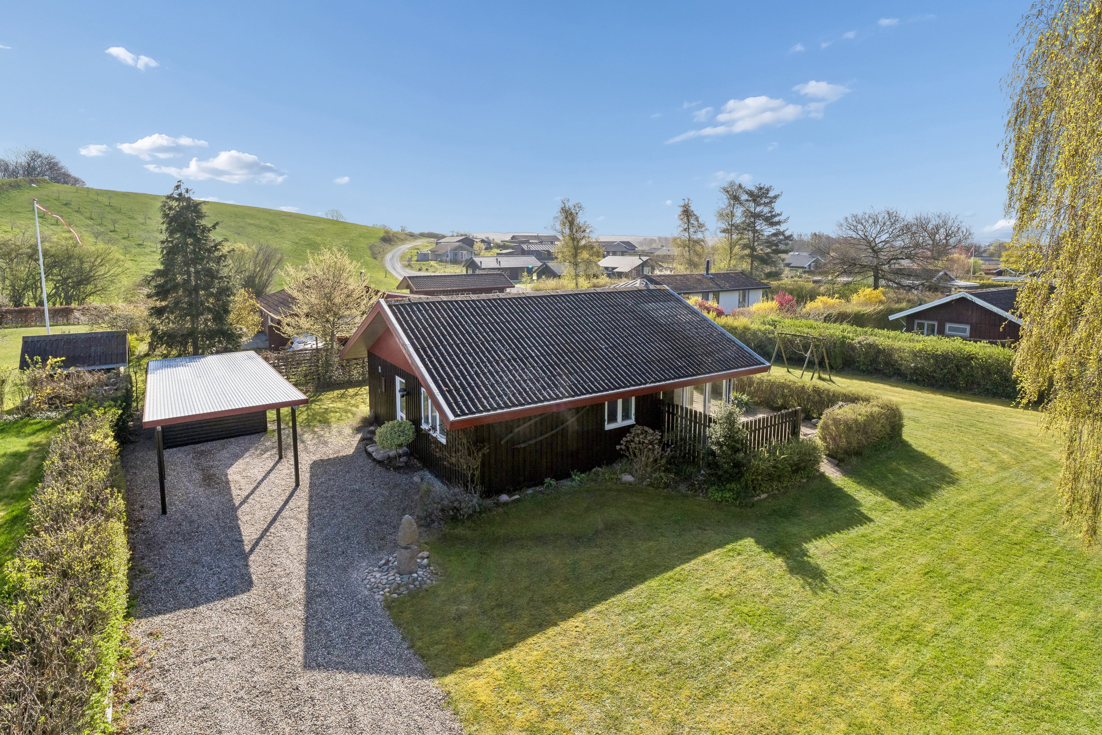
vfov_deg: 65.2
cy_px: 368
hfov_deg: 87.7
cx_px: 551
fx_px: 574
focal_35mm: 19
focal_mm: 12.5
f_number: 8
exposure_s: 1/640
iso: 250
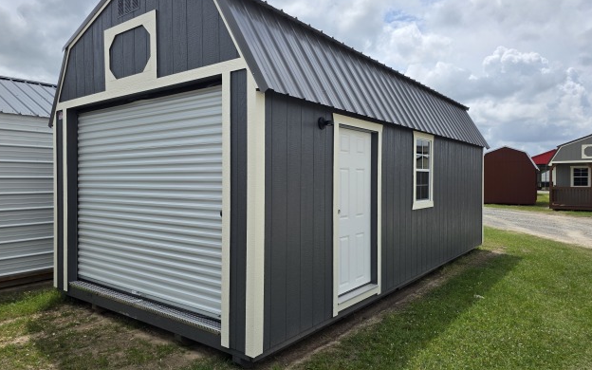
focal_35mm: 25
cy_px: 189
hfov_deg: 72.5
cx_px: 289
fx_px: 403
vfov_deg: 49.3
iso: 80
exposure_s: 1/7626
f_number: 1.7
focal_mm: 6.3
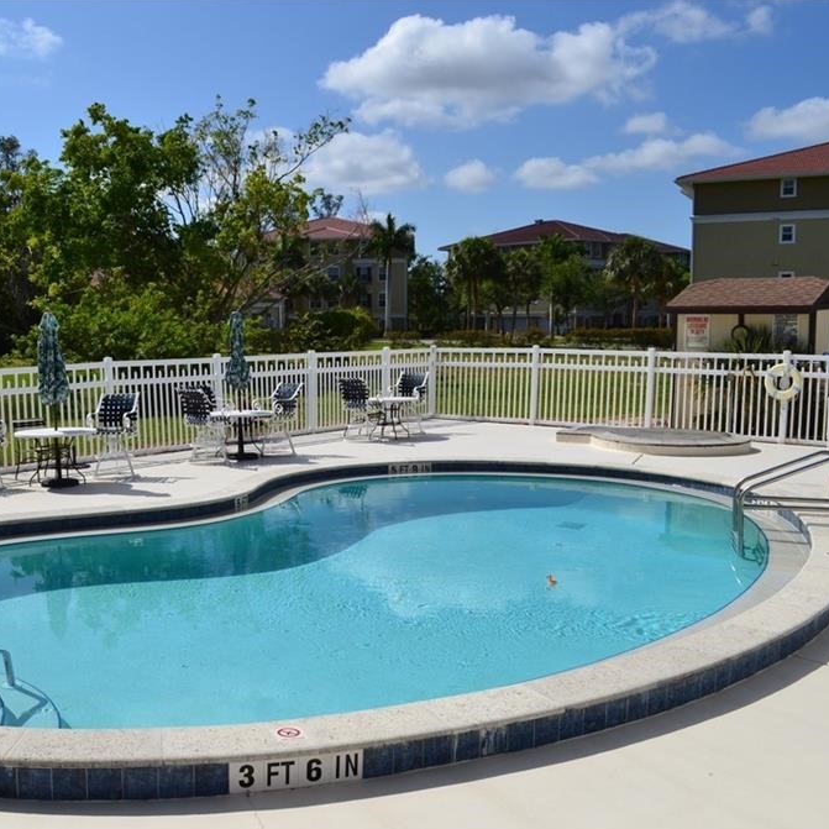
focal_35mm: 35
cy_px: 419
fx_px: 948
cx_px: 230
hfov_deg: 45.9
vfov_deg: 47.2
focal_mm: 18
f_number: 11
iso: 220
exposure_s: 1/500
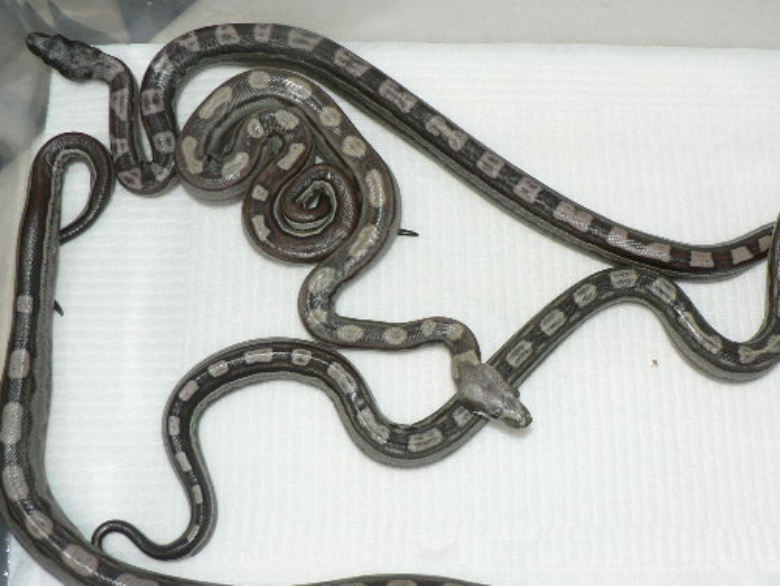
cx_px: 464
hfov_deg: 41.1
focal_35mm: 46
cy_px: 299
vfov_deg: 31.5
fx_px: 1037
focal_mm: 6
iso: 100
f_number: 2.8
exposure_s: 1/60
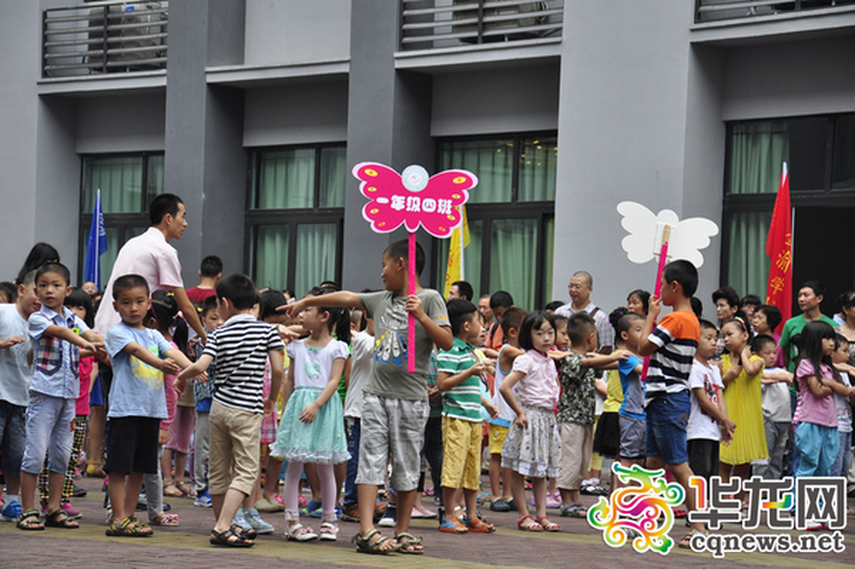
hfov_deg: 20.6
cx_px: 428
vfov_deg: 13.8
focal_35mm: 99
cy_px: 284
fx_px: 2349
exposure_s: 1/80
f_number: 5.3
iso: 400
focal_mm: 66
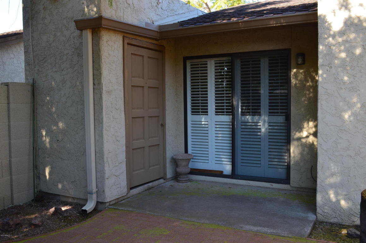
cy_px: 122
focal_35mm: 33
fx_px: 335
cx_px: 183
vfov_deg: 39.8
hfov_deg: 57.3
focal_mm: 22
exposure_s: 1/60
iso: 400
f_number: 10
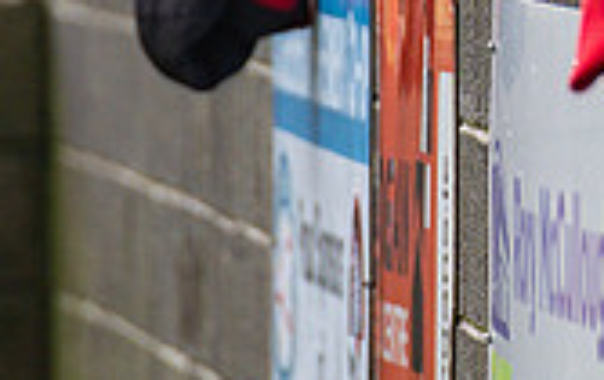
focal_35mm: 1588
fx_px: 26184
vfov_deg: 0.8
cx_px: 1020
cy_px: -232
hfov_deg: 1.3
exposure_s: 1/1600
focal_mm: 300
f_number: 2.8
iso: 640
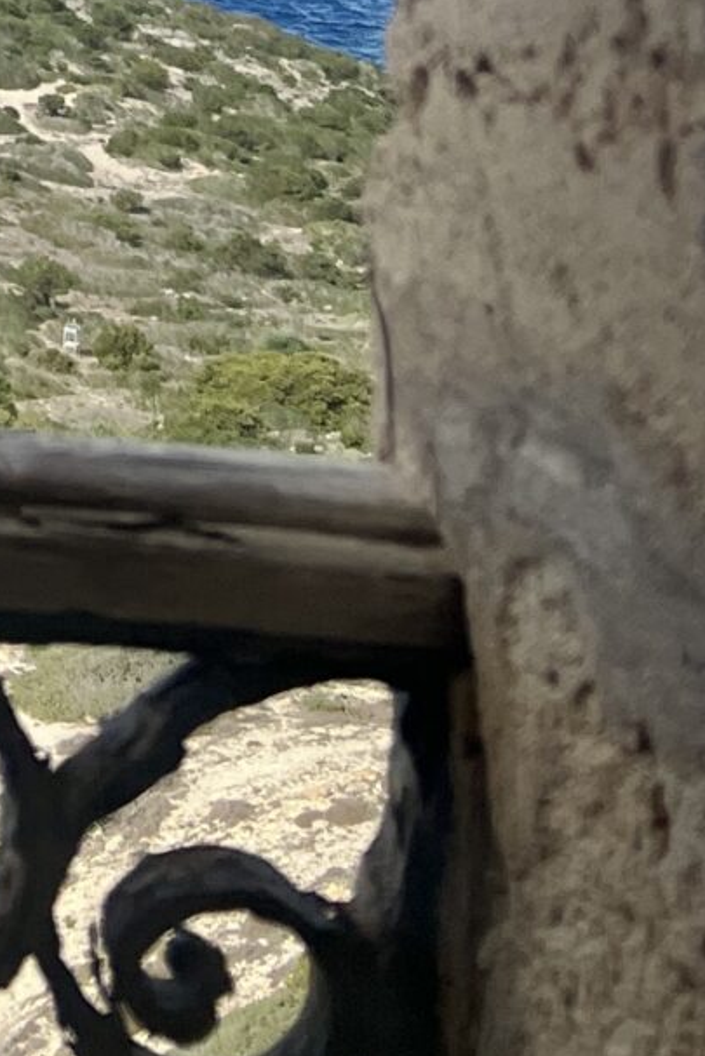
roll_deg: -0.9
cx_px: -715
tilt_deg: +0.8
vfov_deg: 15.0
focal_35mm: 114
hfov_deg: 10.9
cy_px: -983
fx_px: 3347
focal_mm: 5.7
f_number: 1.5
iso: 50
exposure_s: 1/6993
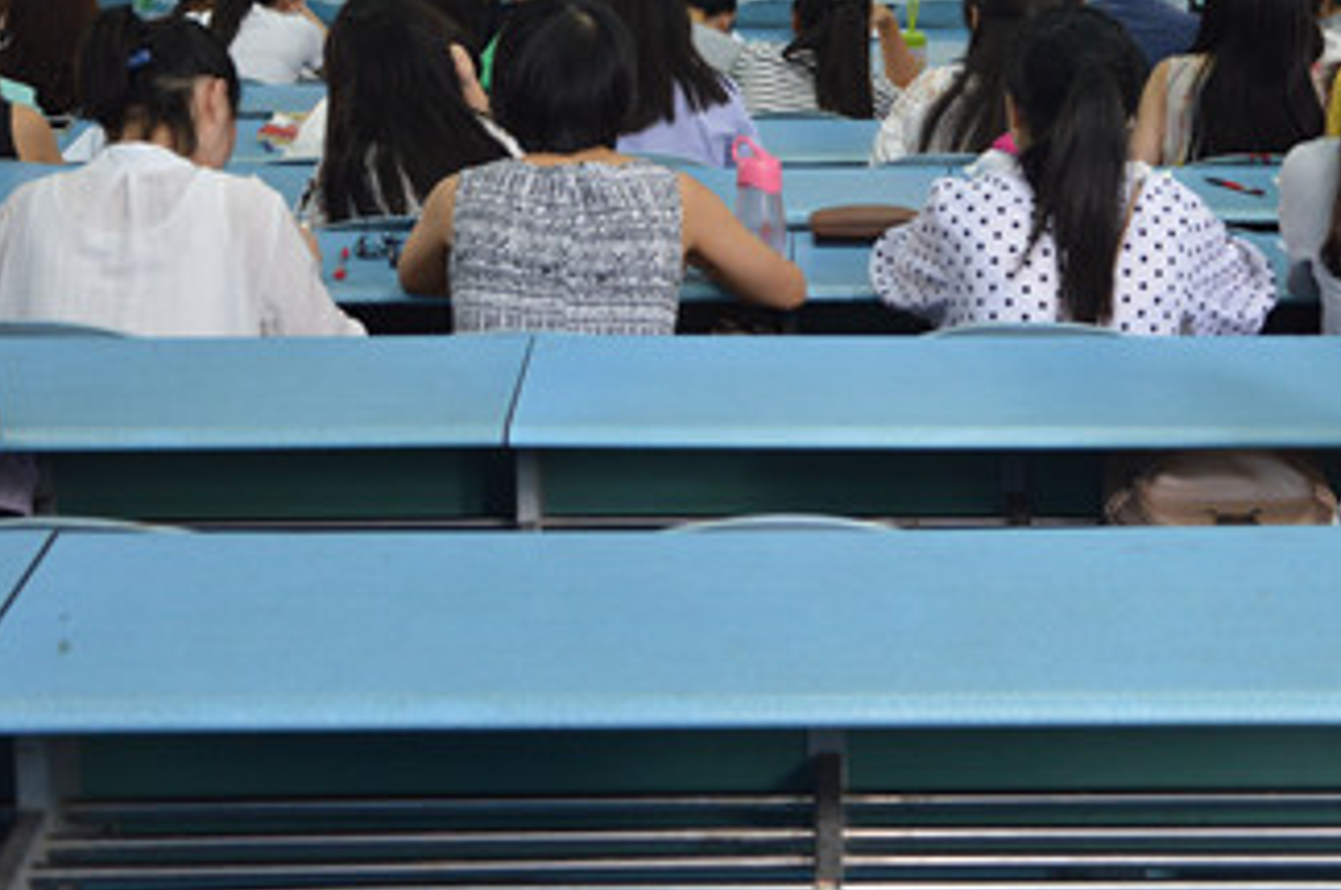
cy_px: 91
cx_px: 902
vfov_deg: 15.1
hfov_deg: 22.8
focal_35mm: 89
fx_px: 3310
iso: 400
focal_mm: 32
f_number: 4.2
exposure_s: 1/40
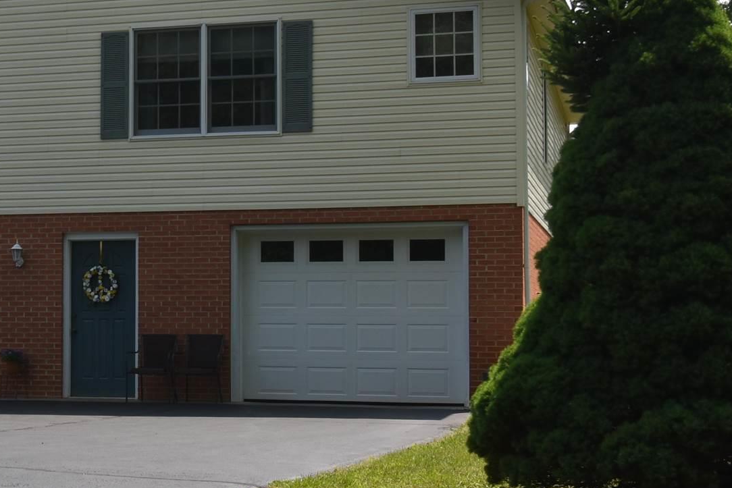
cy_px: 237
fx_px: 1728
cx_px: -20
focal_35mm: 85
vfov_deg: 16.1
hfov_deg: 22.8
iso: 100
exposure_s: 1/320
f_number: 9
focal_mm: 20
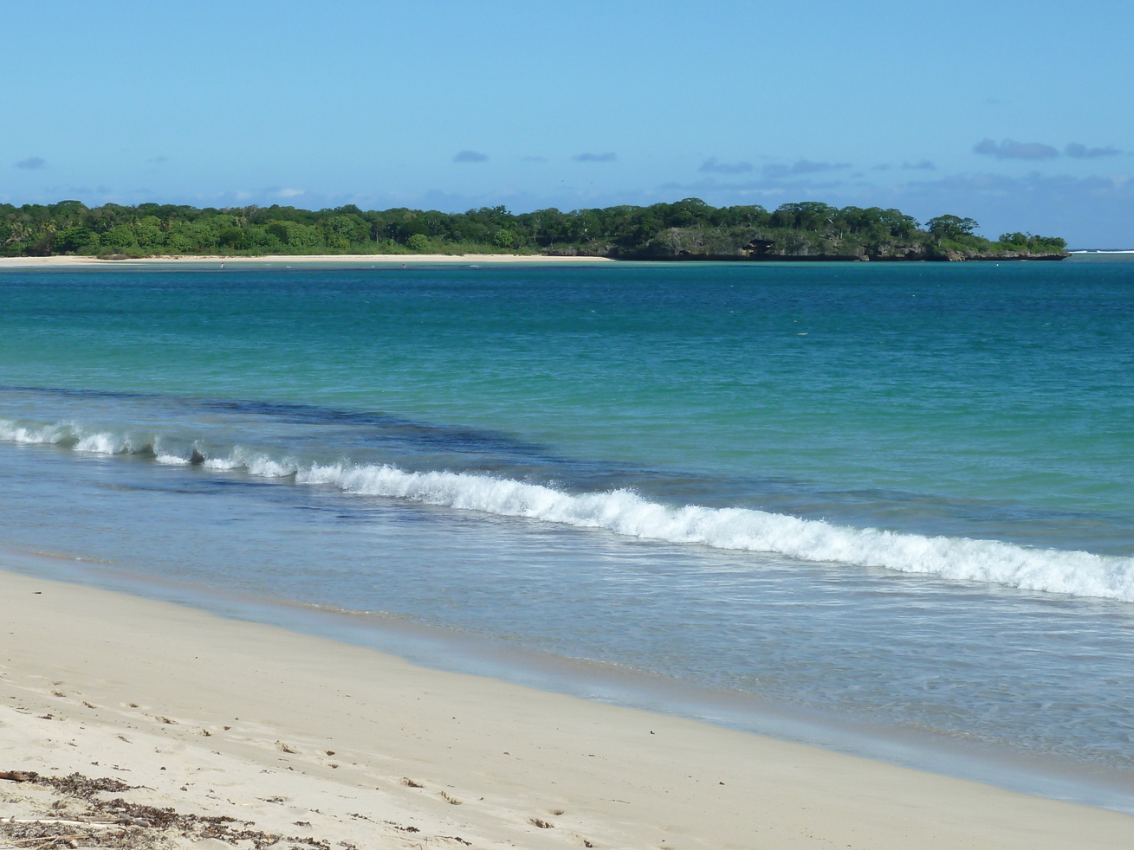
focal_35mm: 88
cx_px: 505
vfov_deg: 16.8
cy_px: 353
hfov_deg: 22.2
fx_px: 2883
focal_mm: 11.9
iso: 80
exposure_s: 1/400
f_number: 5.6
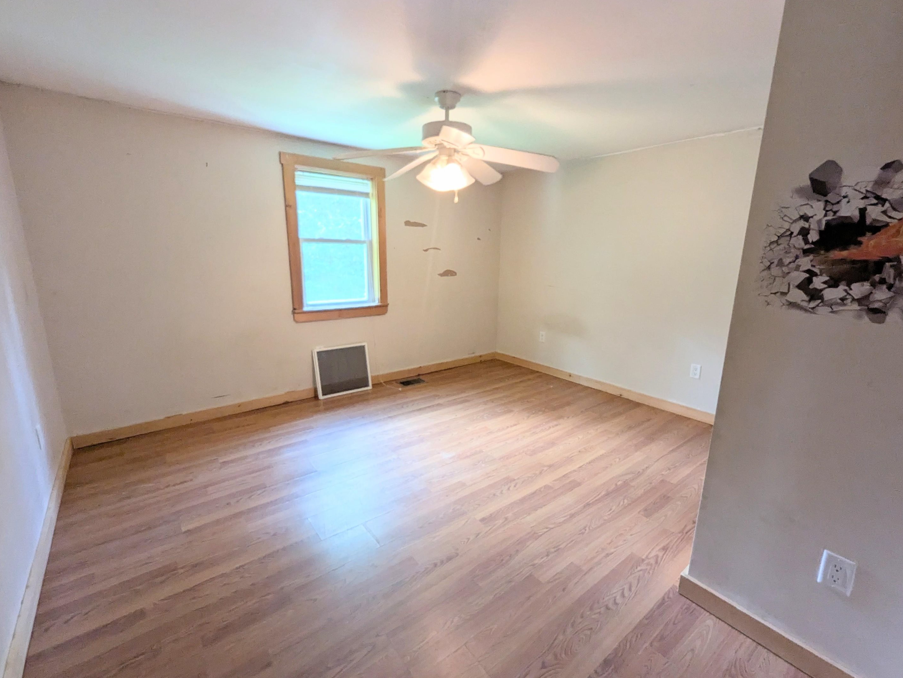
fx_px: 365
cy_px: 337
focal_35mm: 14
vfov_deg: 85.7
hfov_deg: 102.0
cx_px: 462
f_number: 2.2
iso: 168
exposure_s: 1/59
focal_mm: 1.95
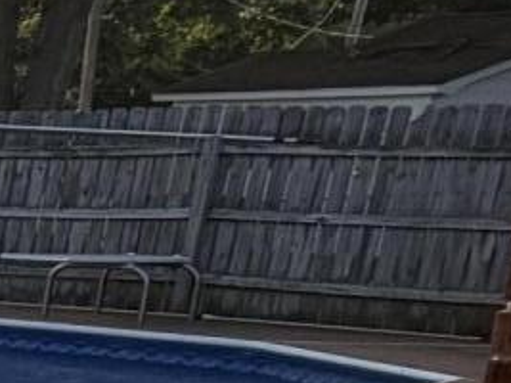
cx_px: -1301
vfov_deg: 13.8
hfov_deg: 9.4
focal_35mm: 105
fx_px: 1549
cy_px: 433
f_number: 2.2
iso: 50
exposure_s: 1/502
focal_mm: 2.22
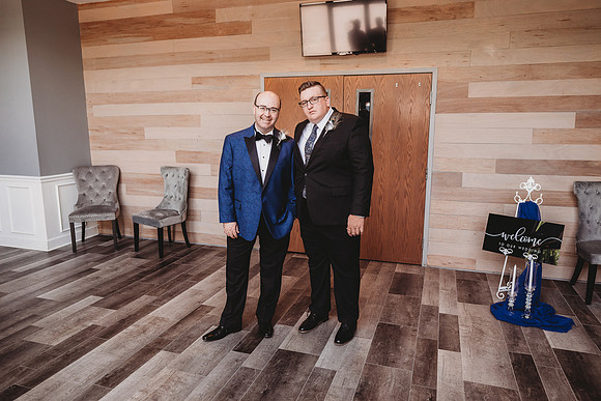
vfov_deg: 51.8
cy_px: 200
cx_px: 300
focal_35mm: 25
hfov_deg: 72.1
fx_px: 413
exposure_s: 1/250
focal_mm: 24
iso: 500
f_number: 2.8
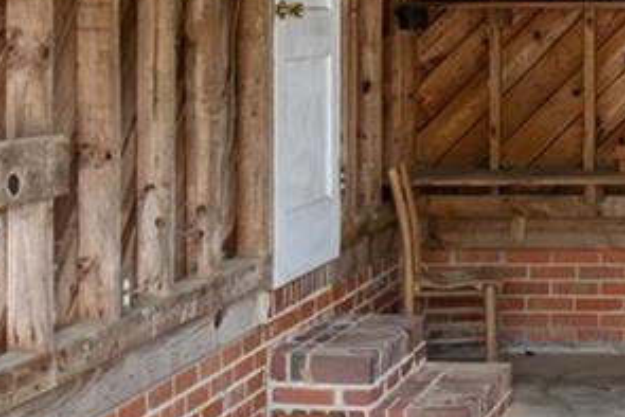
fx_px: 1806
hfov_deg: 18.2
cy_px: 58
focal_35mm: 104
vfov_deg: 13.1
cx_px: 835
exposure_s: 1/30
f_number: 7.1
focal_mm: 10
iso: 1000
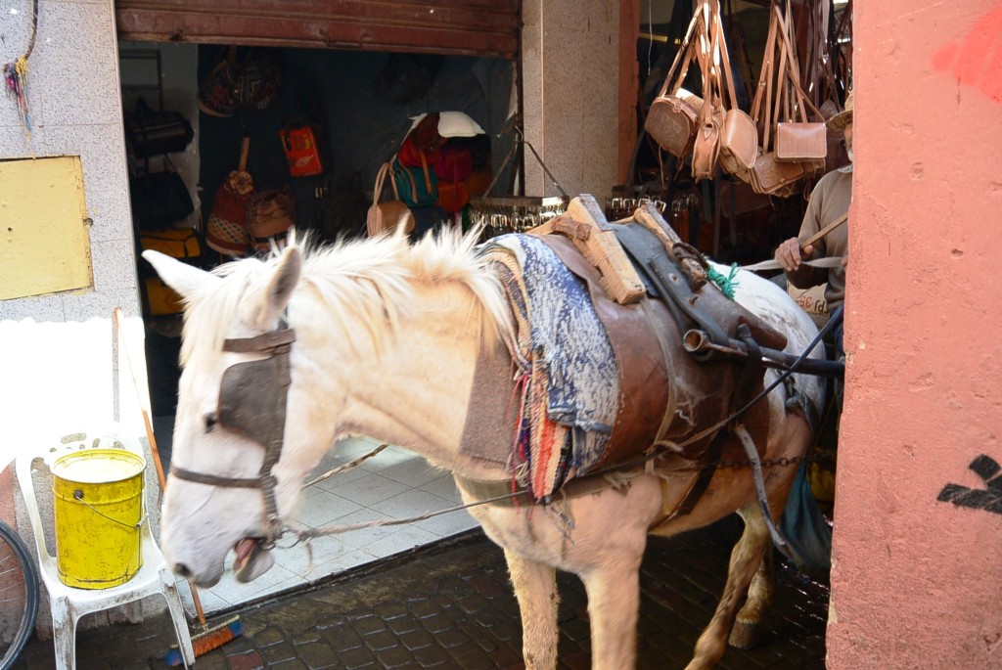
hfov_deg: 63.6
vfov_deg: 45.1
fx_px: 808
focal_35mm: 29
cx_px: 501
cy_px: 335
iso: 200
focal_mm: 11
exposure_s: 1/160
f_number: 3.5
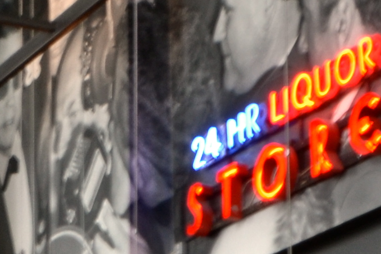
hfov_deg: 12.5
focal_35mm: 163
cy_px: 474
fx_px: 1725
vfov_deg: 8.1
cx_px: 75
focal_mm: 18
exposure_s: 1/1.6
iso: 200
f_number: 22
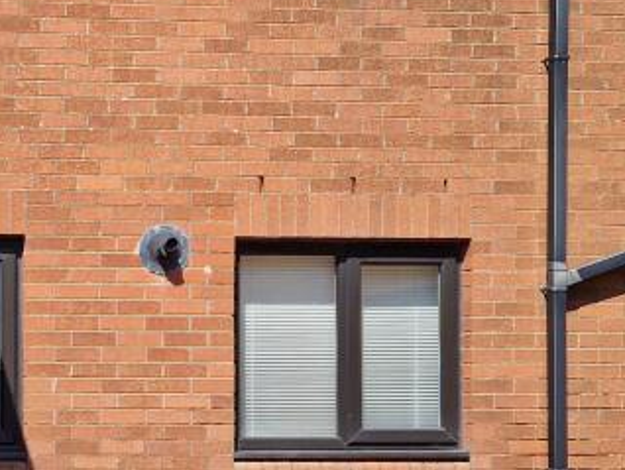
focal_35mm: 74
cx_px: -65
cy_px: 378
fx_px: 1337
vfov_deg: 19.7
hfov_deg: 24.5
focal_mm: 5.4
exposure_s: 1/1002
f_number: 1.8
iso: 50
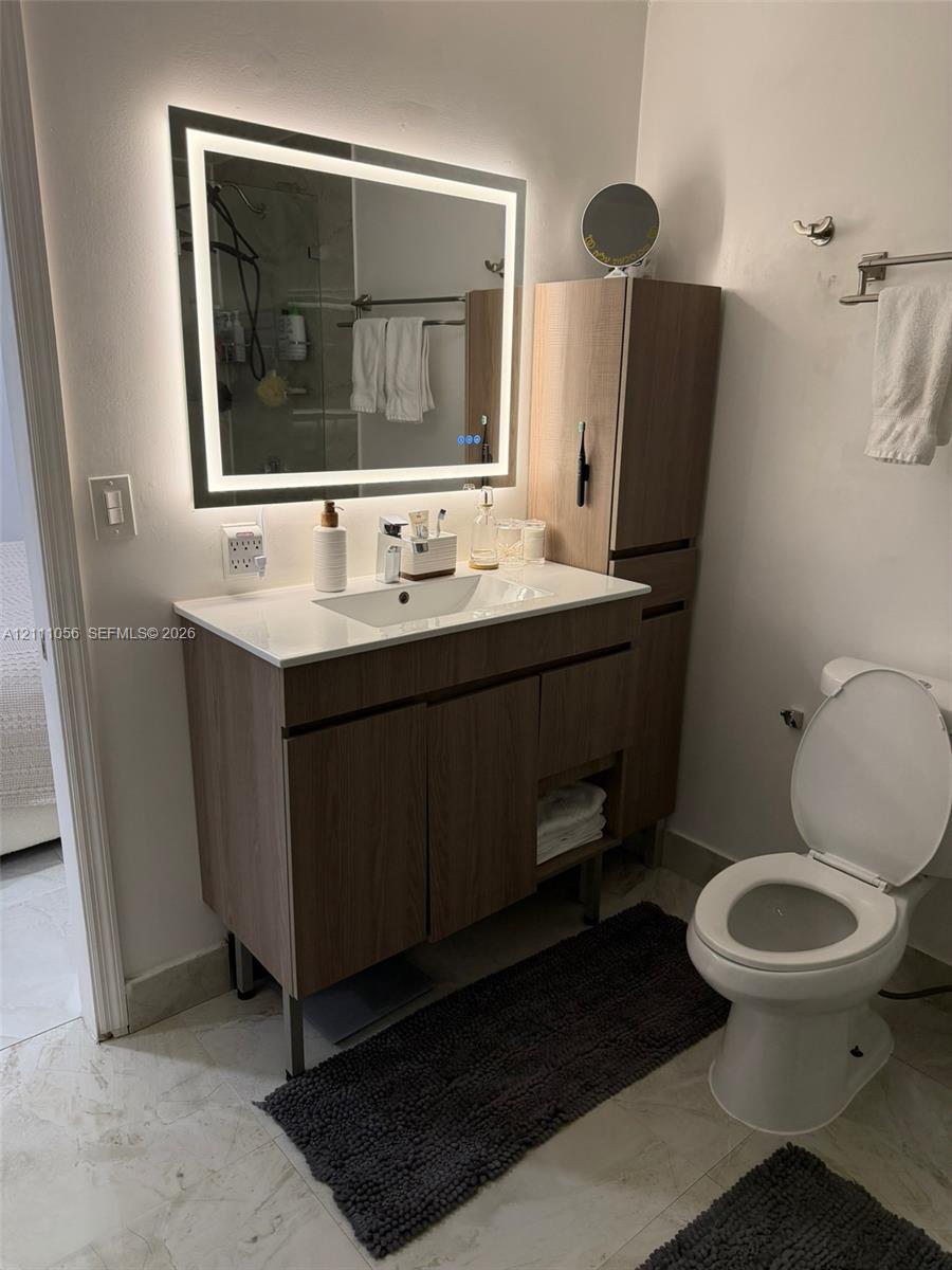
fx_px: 880
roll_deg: -1.0
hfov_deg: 56.8
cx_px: 476
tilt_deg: -16.2
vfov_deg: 71.6
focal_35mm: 24
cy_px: 635
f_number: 1.78
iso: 250
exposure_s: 1/120
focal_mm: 6.76
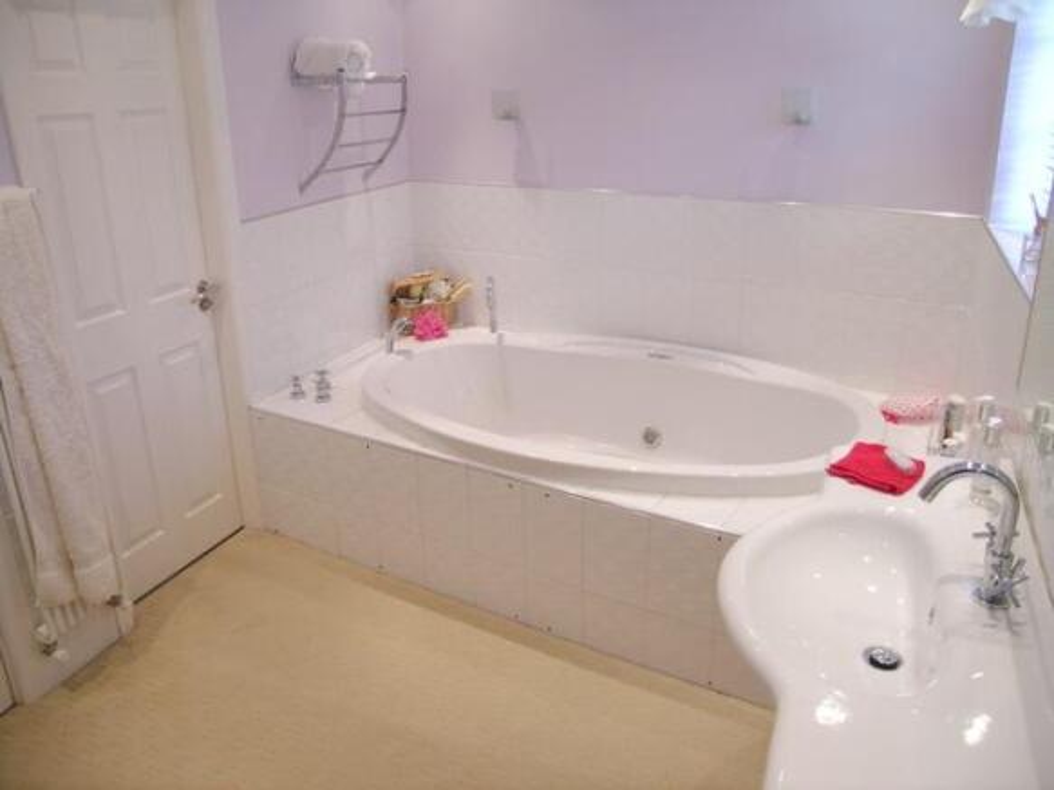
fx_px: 852
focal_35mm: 28
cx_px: 527
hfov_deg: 63.5
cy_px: 395
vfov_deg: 49.7
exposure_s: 1/17.8
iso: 50
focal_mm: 5.8
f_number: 2.8
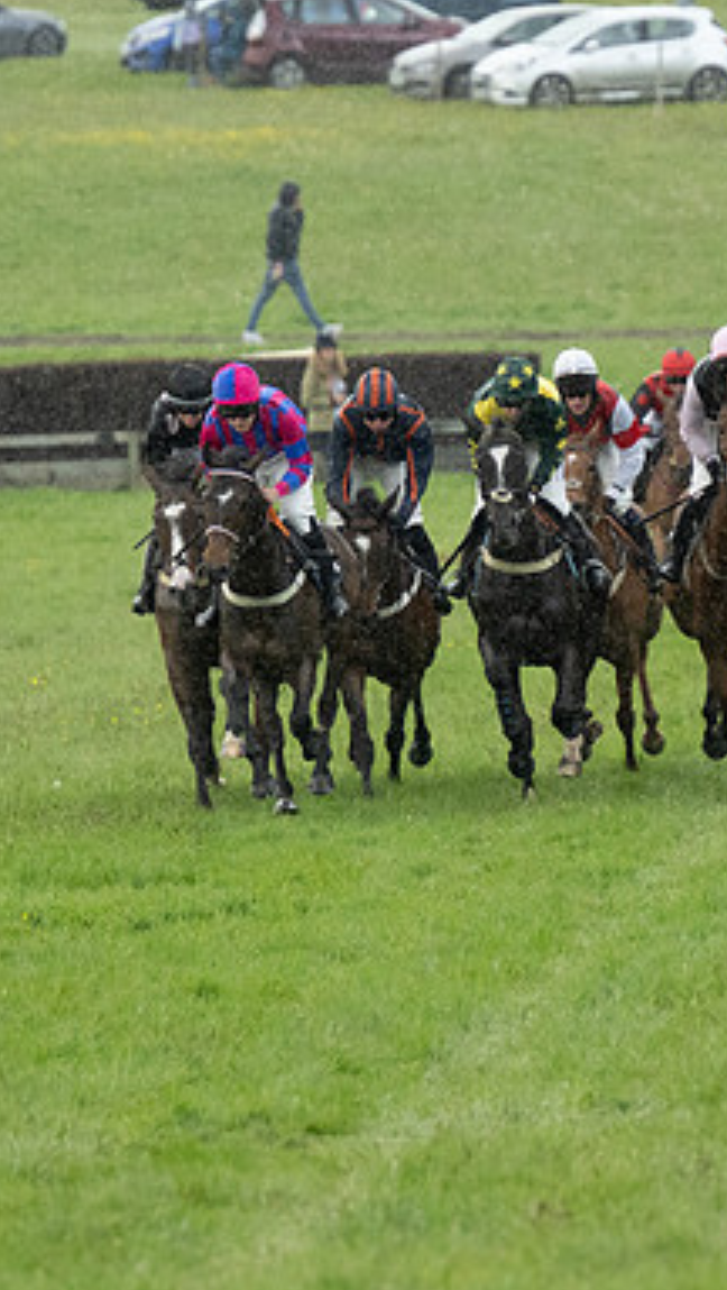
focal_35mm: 499
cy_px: 647
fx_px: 17067
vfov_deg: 4.3
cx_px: 404
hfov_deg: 2.4
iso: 2000
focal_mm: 210
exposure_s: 1/1000
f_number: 4
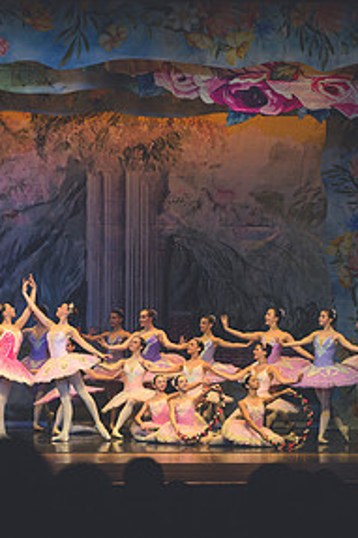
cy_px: 306
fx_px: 2404
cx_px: -7
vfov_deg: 12.8
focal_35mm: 161
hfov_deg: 8.5
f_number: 2.8
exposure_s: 1/500
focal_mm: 78
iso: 640
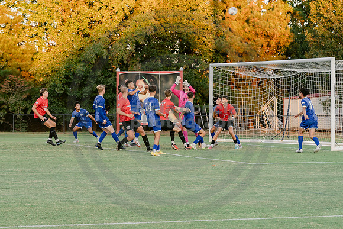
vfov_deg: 10.5
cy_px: 114
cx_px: 95
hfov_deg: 15.7
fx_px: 1242
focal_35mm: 130
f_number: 4.5
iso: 640
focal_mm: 90
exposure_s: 1/250
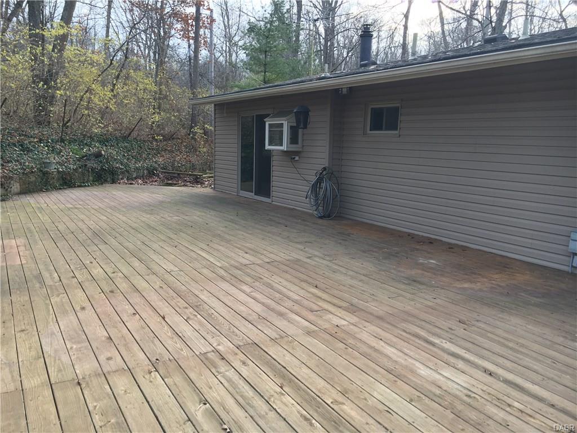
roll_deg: -0.9
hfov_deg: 61.7
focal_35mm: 29
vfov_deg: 48.2
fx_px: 483
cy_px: 216
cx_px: 288
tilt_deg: -6.7
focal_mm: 4.15
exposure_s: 1/60
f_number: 2.2
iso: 25
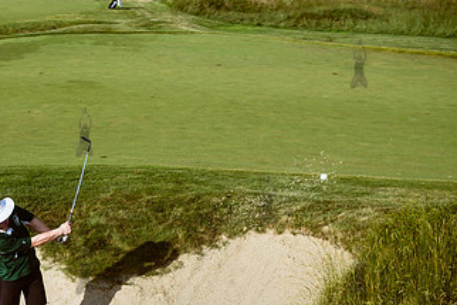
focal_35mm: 63
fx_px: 800
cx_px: 84
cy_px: 269
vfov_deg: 21.2
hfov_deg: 31.0
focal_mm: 35
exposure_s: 1/1250
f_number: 4
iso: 100
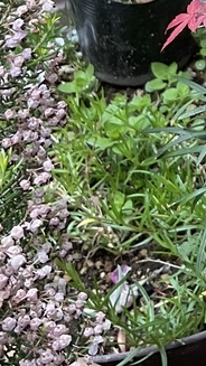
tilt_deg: -31.4
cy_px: -130
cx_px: 468
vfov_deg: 17.2
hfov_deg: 9.5
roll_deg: +0.5
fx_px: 1126
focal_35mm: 116
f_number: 1.8
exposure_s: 1/100
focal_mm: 3
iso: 20
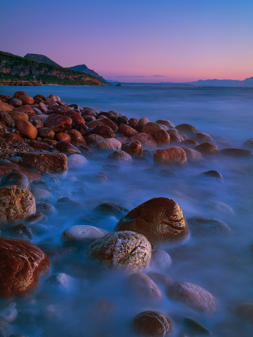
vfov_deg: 48.9
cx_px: 126
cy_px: 183
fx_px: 370
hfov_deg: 37.7
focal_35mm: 38
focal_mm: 35
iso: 50
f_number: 10
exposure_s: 15
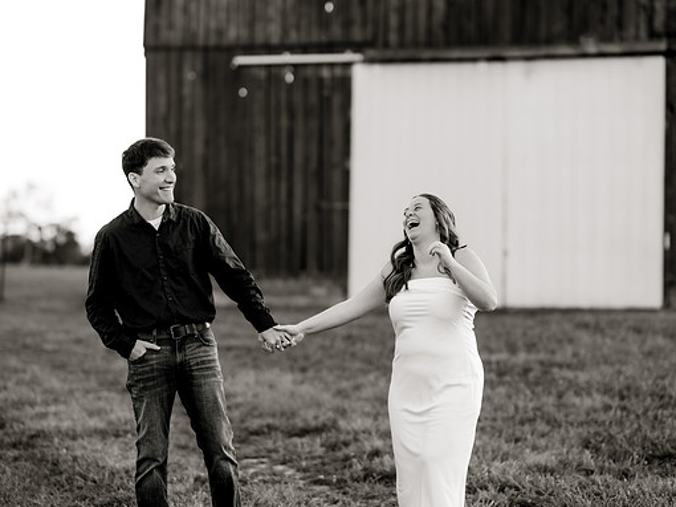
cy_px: 253
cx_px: 319
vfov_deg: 15.9
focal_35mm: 93
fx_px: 1815
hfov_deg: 21.1
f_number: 1.8
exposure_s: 1/100
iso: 200
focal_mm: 85
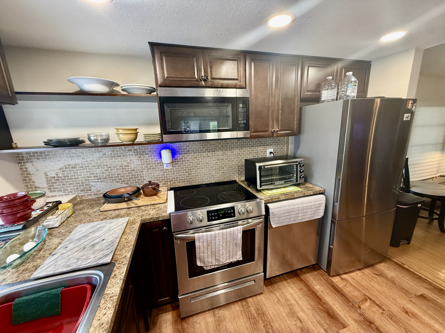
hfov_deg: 102.1
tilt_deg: -12.3
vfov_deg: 85.7
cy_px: 166
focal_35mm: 14
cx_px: 222
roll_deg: +1.6
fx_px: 180
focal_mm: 2.22
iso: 250
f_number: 2.2
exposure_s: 1/60
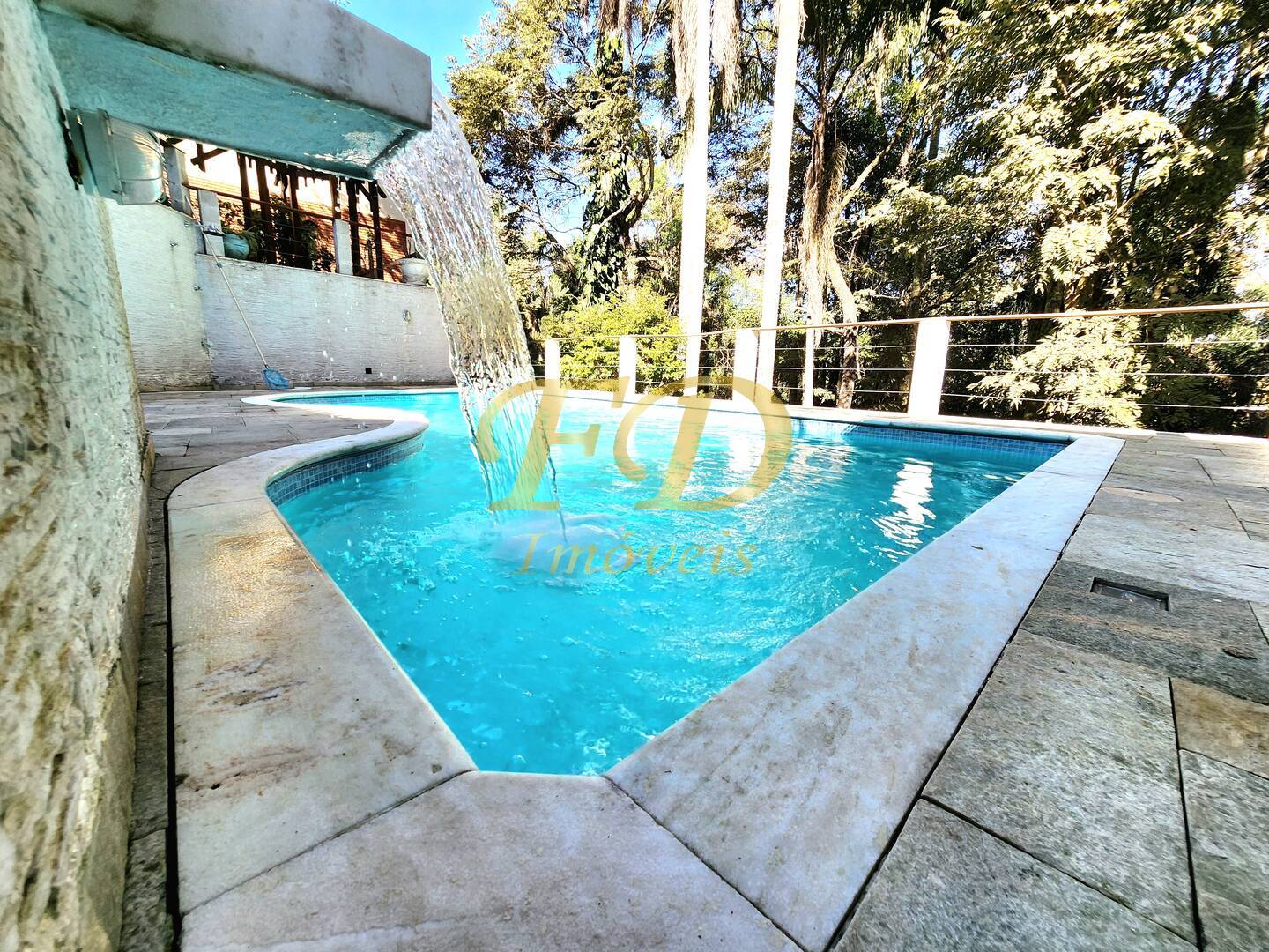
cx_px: 634
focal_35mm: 13
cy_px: 476
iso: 50
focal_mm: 2.2
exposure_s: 1/476
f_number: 2.2
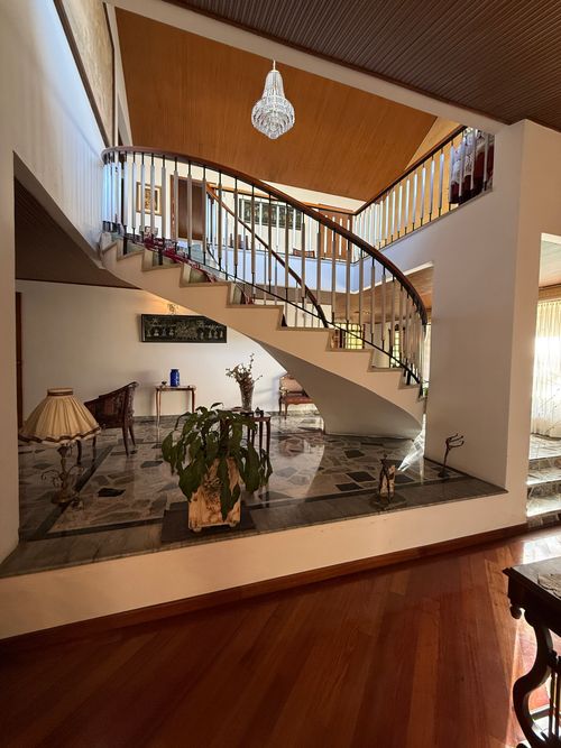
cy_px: 374
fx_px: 303
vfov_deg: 102.1
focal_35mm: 14
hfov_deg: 85.7
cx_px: 280
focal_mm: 2.22
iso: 320
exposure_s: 1/120
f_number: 2.2
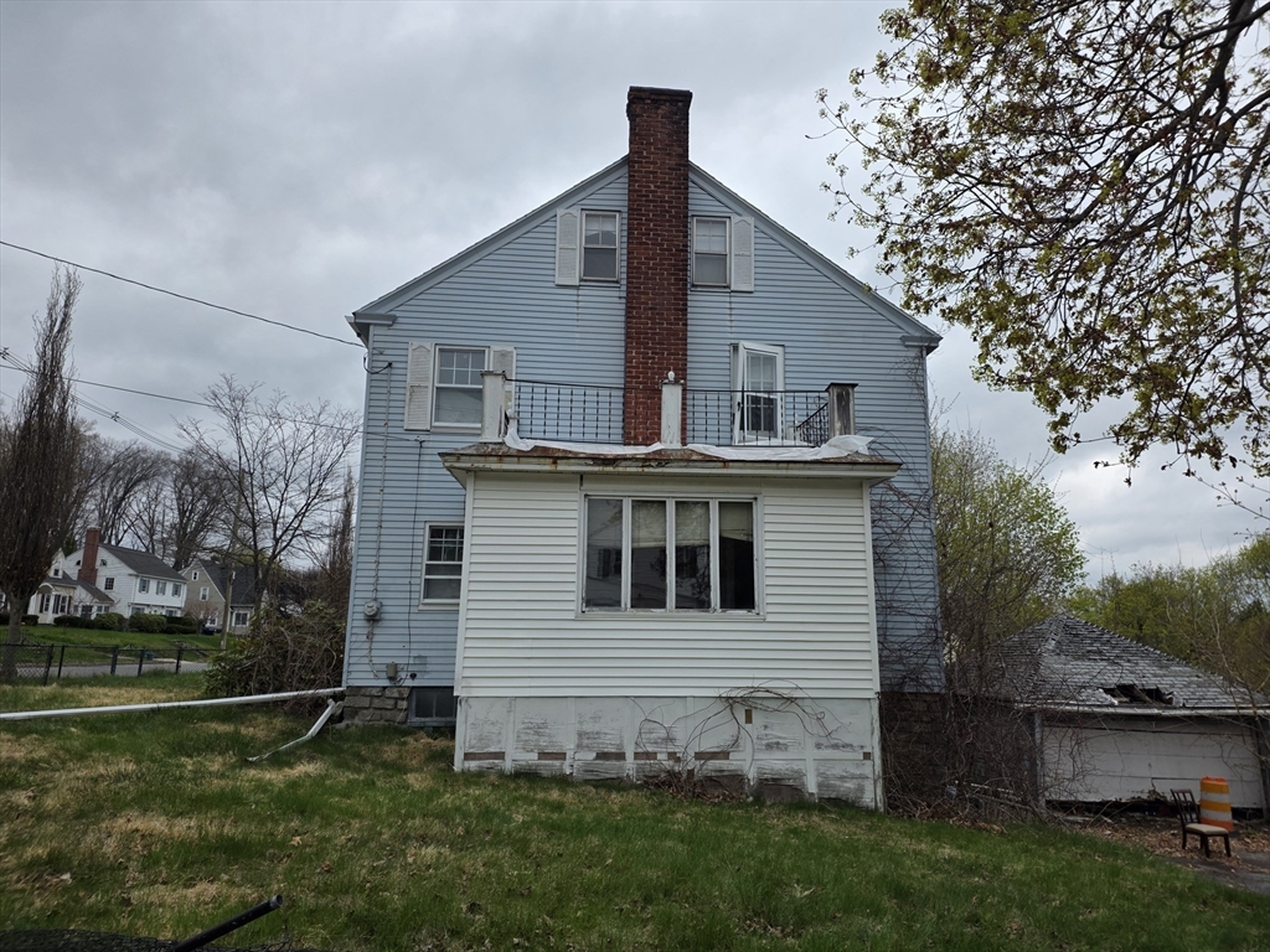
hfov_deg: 73.9
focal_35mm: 23
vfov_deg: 58.9
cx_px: 635
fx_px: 844
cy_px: 476
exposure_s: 1/3273
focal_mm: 6.25
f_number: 1.7
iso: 80
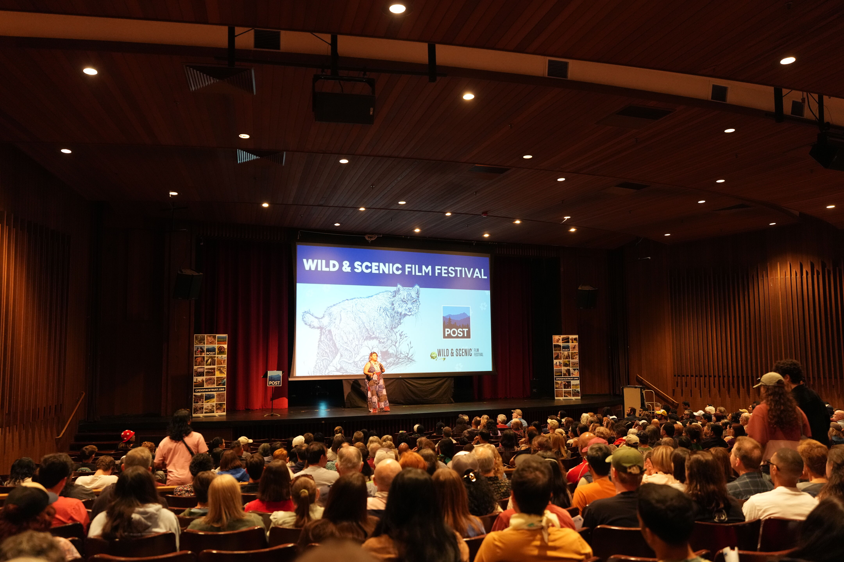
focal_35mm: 35
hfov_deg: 54.4
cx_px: 422
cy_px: 281
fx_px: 820
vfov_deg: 37.9
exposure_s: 1/60
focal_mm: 35
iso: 4000
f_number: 2.8
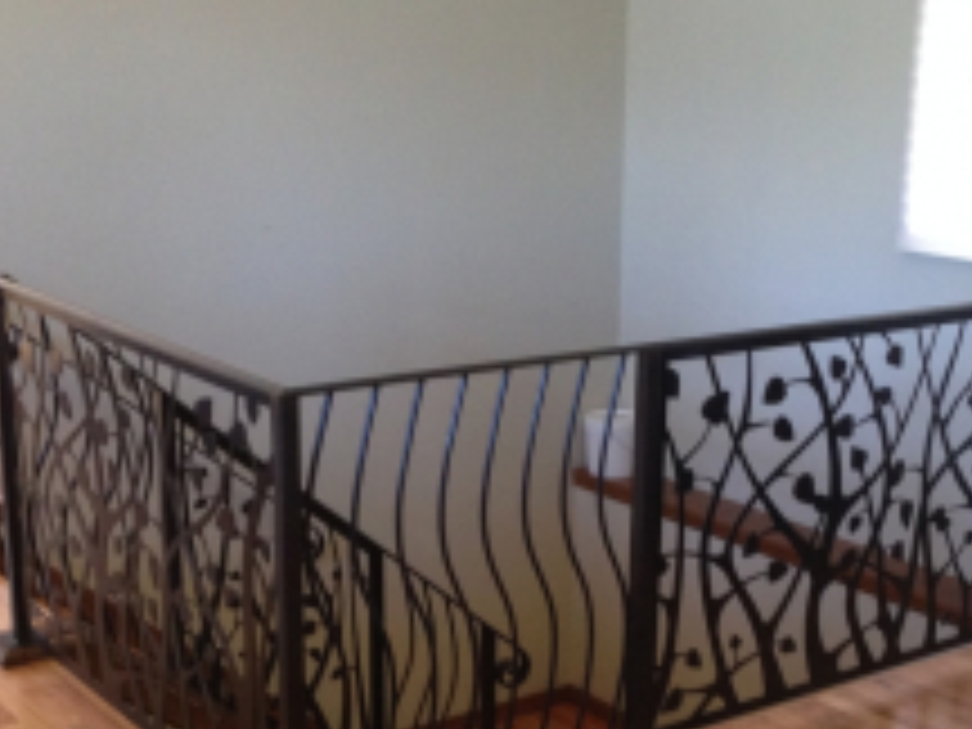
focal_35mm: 61
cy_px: 495
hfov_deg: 31.6
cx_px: 576
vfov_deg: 23.9
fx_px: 1713
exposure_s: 1/20
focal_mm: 4.12
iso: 200
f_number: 2.4
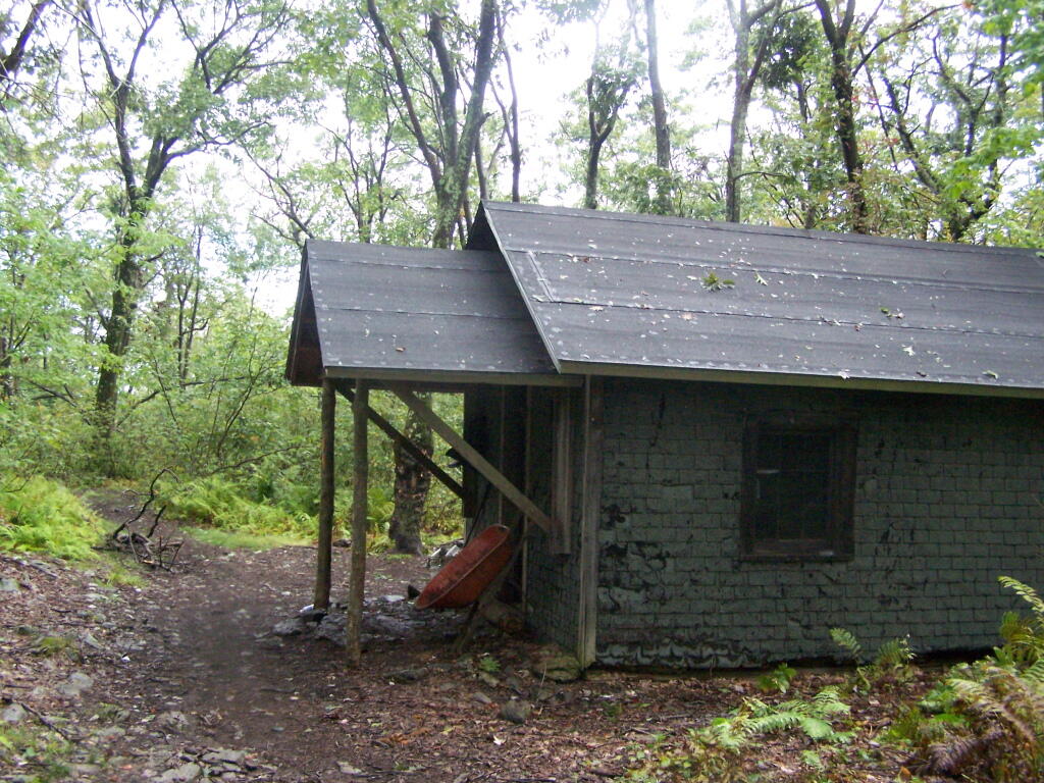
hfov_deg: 49.0
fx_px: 1146
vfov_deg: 37.7
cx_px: 522
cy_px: 392
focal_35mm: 38
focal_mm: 6.3
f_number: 2.8
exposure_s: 1/400
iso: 400
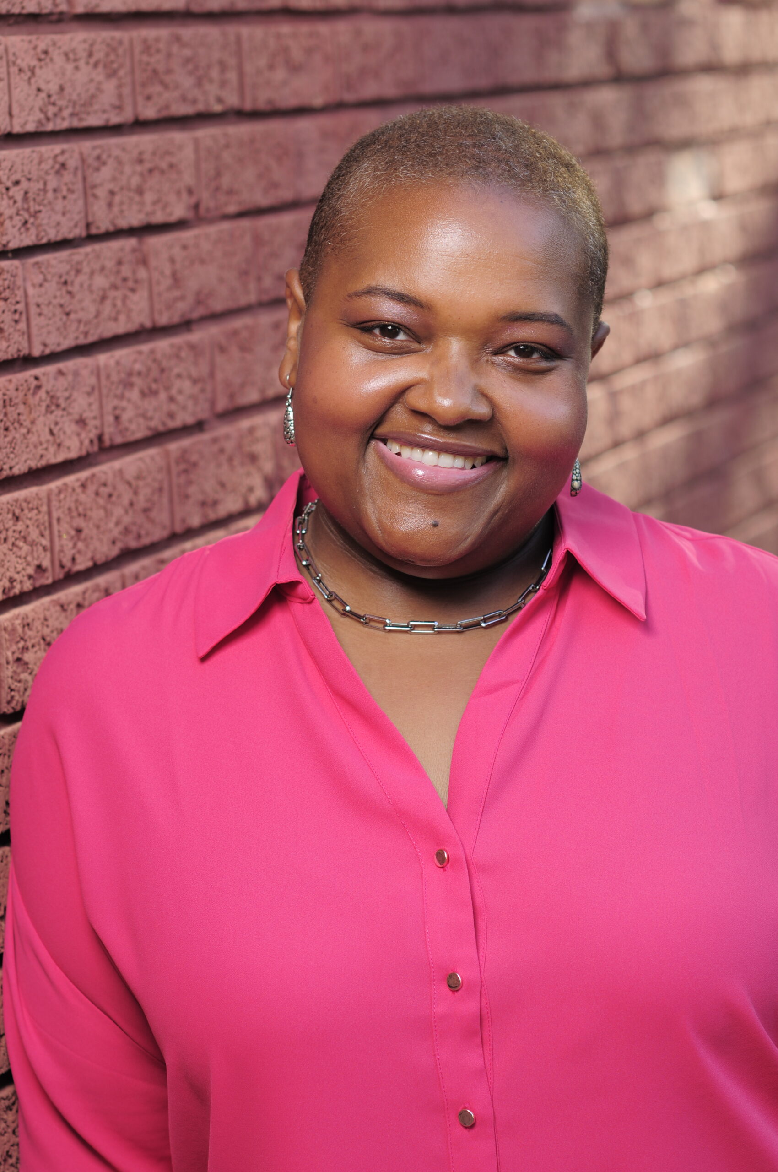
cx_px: 389
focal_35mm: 128
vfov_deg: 16.1
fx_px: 4144
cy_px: 586
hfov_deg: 10.7
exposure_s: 1/200
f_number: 3.5
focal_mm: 85
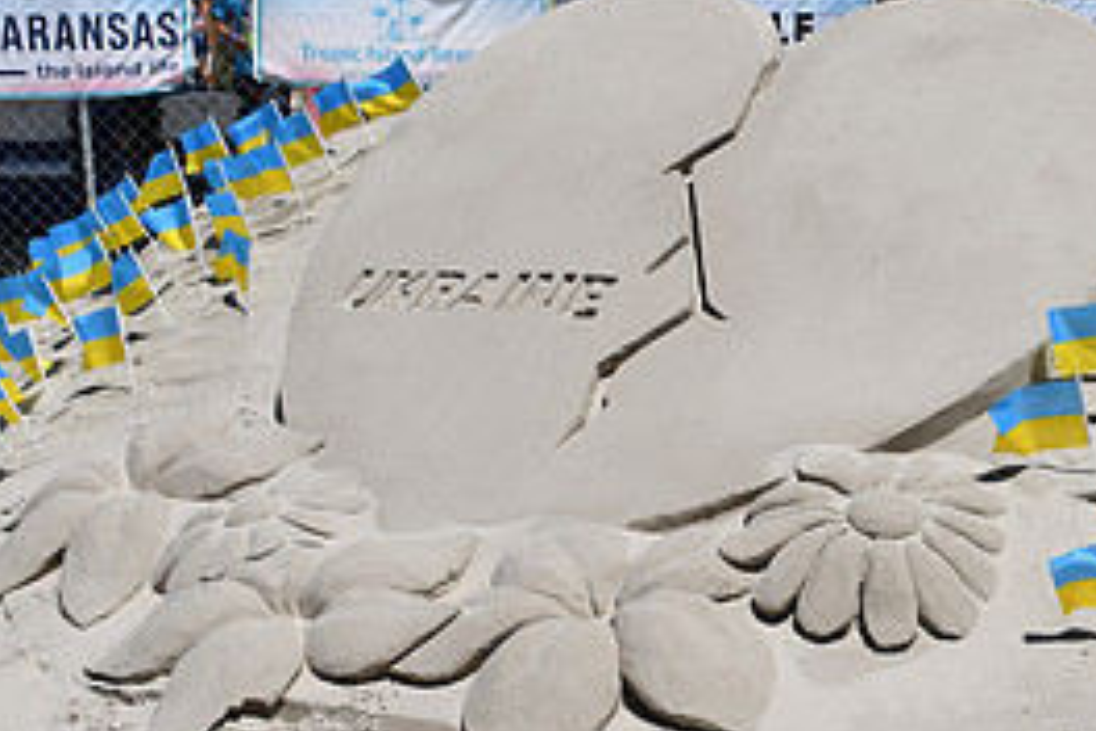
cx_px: 930
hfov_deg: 25.1
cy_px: 322
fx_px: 2405
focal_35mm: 79
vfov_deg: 17.3
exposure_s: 1/500
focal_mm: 24
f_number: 11
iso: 100
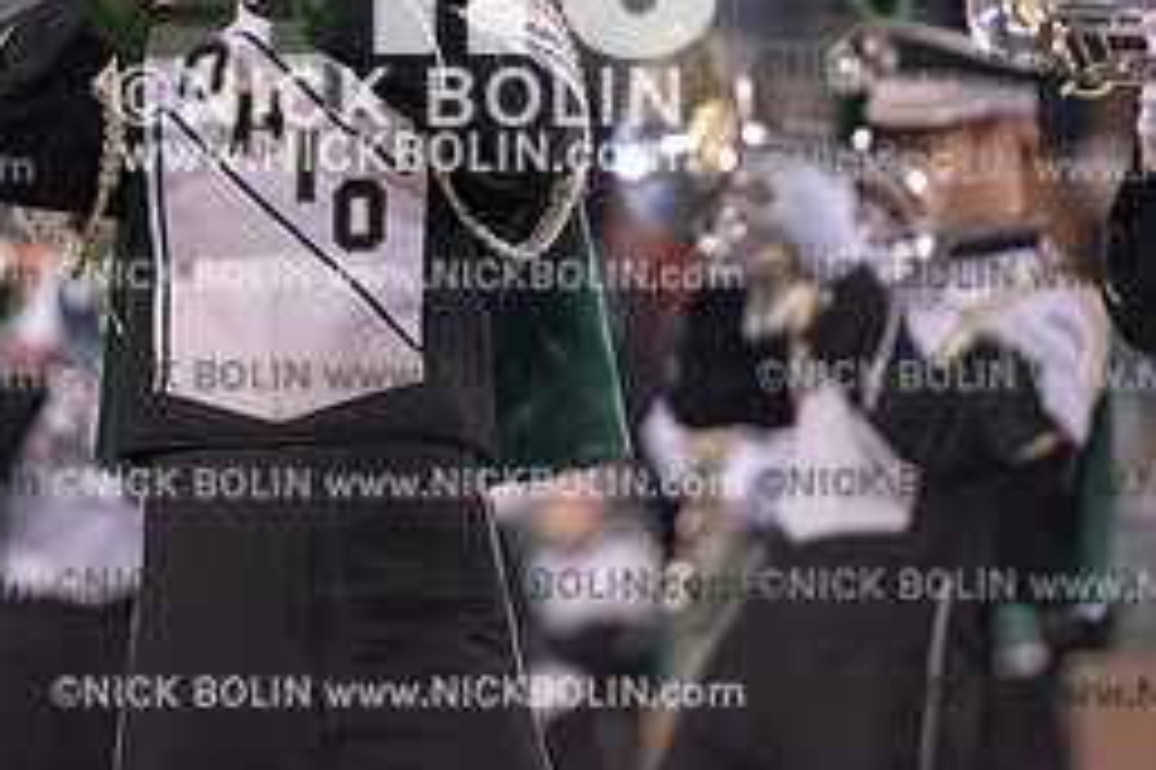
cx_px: 396
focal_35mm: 452
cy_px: -38
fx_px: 14504
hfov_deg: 4.6
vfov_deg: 3.0
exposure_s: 1/1250
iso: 5000
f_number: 3.2
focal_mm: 200
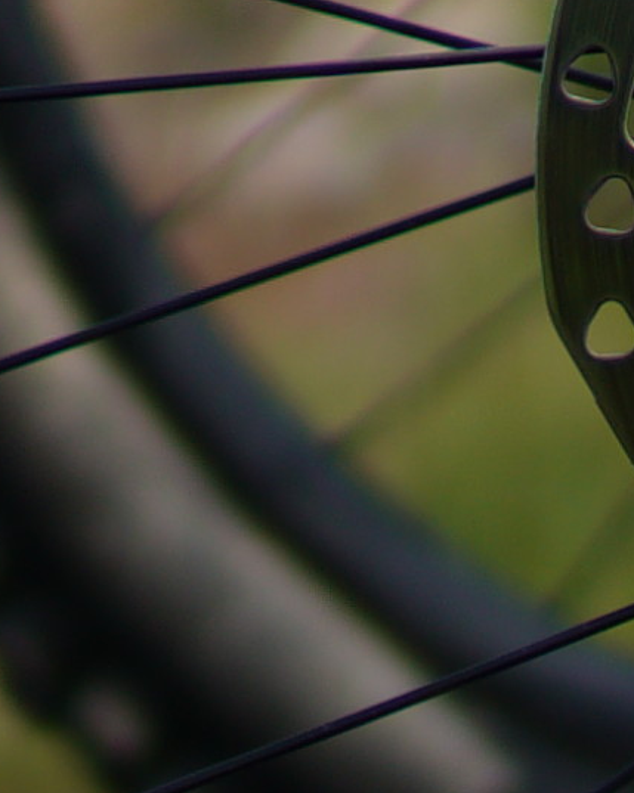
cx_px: 888
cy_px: -384
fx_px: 11080
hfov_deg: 3.3
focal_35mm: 472
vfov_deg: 4.1
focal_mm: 30
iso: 50
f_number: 1.4
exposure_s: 1/3200
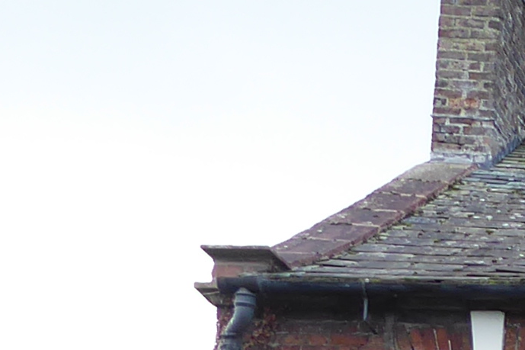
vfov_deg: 8.2
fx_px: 2289
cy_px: 766
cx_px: 1137
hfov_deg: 11.4
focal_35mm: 157
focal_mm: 4.7
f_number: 3.4
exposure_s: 1/125
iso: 80
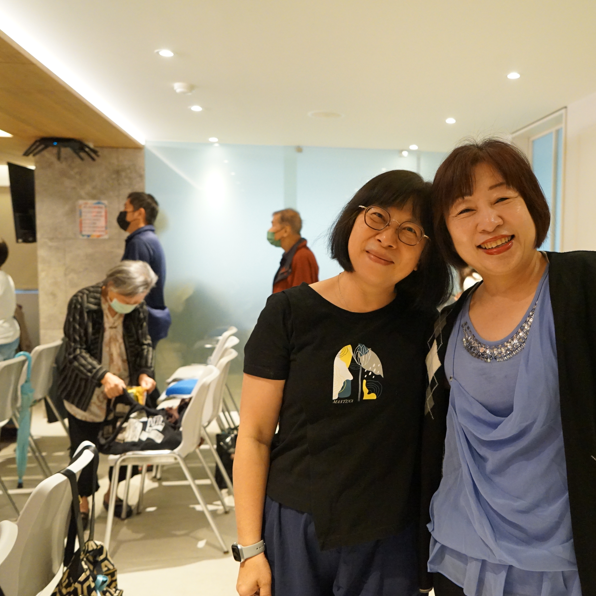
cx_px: 391
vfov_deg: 51.1
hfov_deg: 50.3
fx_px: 623
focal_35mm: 32
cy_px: 298
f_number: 4
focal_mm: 25
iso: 6400
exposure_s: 1/160
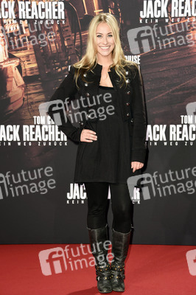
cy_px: 148
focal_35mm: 92
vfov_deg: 22.2
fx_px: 753
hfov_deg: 14.8
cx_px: 98
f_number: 5.6
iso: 800
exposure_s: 1/250
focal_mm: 92
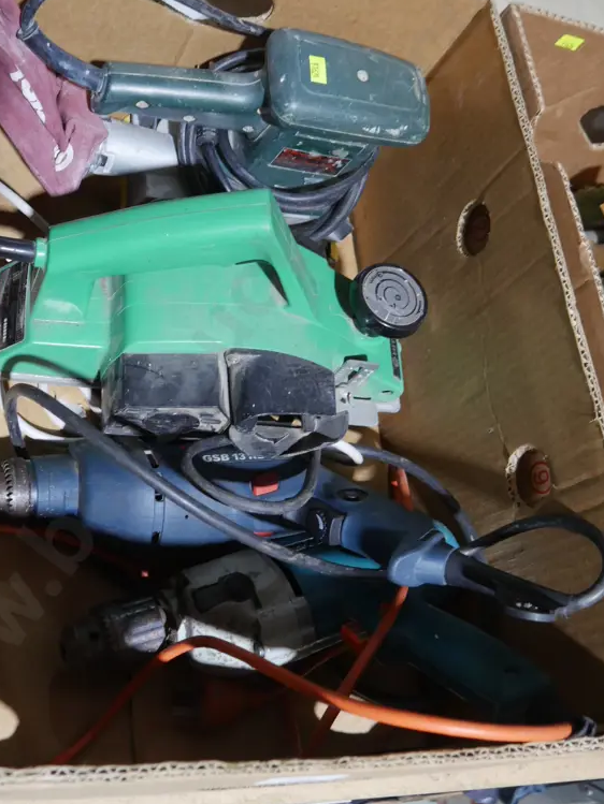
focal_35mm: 41
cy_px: 326
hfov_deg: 35.0
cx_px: 228
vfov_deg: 45.5
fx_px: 954
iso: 1000
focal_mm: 15
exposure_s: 1/60
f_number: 3.6
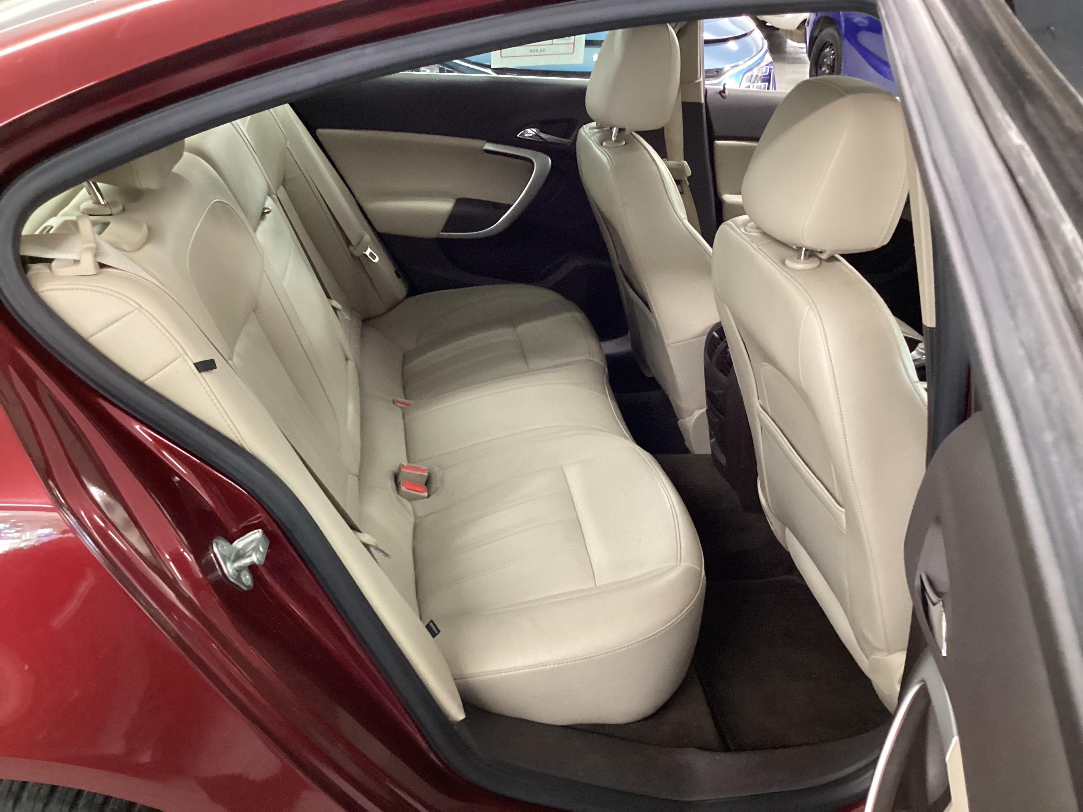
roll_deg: -2.3
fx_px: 970
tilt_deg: -28.7
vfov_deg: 45.4
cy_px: 406
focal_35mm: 31
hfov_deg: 58.4
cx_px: 542
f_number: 2.4
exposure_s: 1/30
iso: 400
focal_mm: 3.3
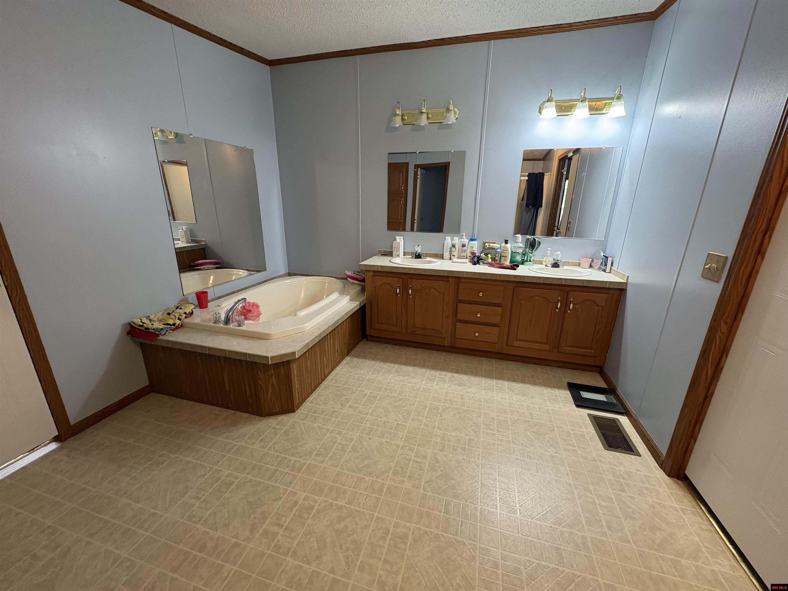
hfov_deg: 102.1
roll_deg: +0.1
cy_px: 296
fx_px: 319
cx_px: 394
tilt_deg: -15.6
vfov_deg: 85.7
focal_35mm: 14
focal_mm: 2.22
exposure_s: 1/60
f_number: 2.2
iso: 320
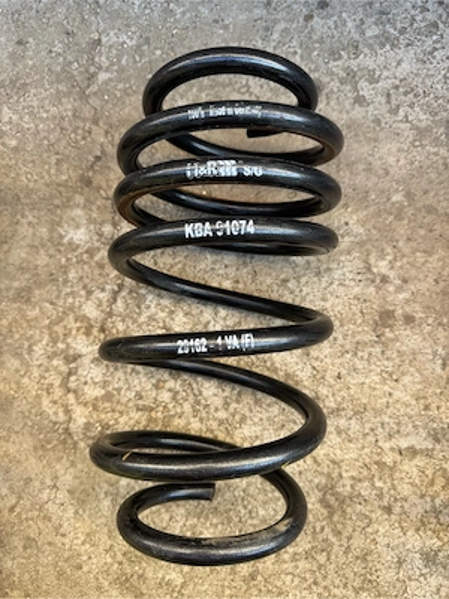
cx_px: 224
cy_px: 300
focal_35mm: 24
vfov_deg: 71.6
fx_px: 415
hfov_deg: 56.8
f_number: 1.78
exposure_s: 1/237
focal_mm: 6.76
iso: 64
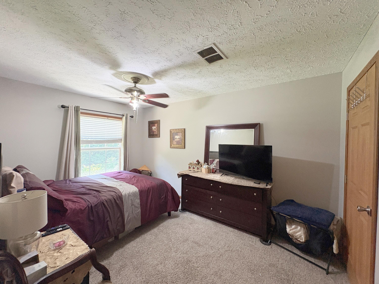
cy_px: 142
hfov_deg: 102.1
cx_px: 190
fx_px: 153
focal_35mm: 14
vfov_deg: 85.7
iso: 250
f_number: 2.2
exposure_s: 1/60
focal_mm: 2.22
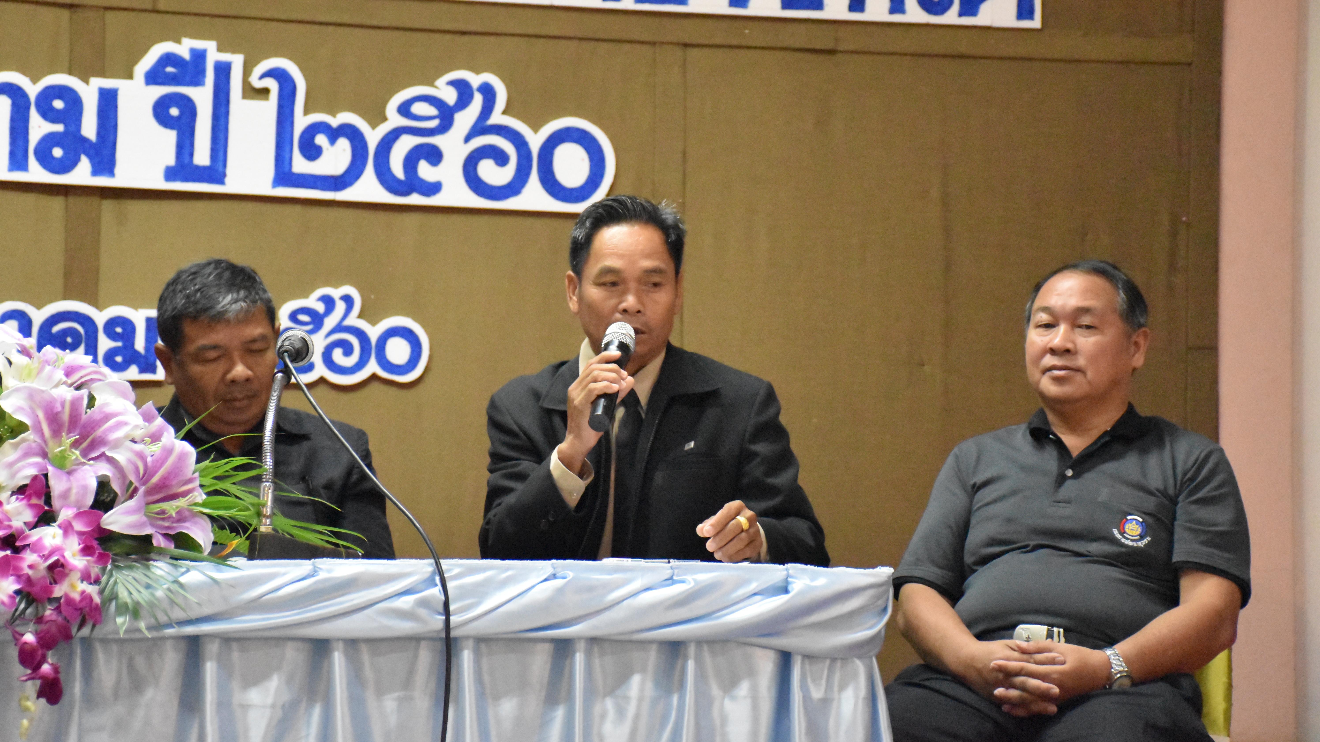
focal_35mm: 104
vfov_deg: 11.6
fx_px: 3640
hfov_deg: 20.6
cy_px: 311
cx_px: 658
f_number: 5
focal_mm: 66
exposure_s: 1/100
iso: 12800
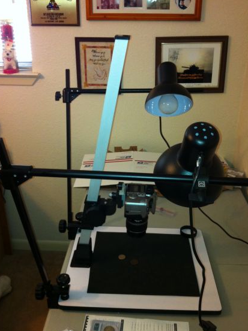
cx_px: 128
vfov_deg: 49.0
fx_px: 364
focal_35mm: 38
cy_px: 165
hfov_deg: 37.6
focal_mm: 3.85
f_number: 2.8
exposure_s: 1/15
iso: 160
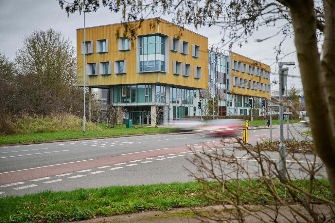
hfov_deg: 47.4
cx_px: 168
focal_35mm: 41
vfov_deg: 32.6
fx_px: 382
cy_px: 112
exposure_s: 1/2.5
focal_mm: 41
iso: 64
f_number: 3.5
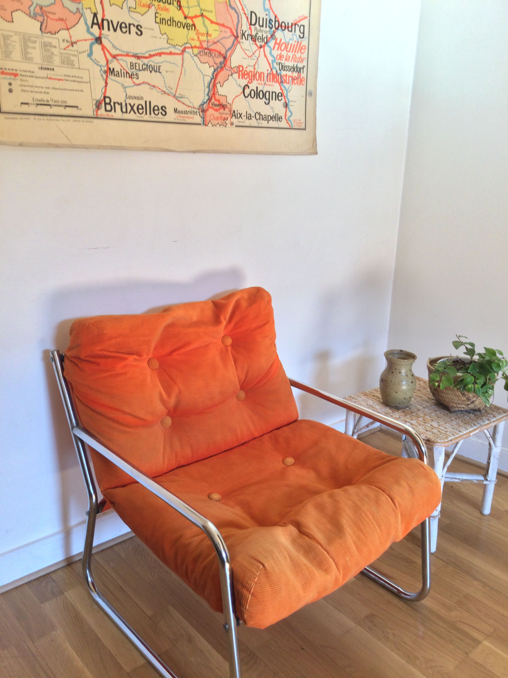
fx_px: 607
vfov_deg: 58.4
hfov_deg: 45.4
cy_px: 339
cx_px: 254
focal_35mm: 31
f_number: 2.4
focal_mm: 3.3
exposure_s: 1/33
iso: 32
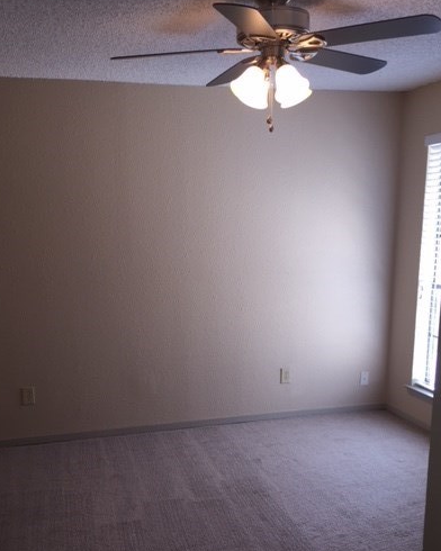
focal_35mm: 37
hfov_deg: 40.0
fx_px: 604
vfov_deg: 48.6
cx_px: 190
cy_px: 347
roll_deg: +0.4
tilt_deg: -10.9
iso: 32
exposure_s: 1/40
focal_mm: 4.15
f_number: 2.2
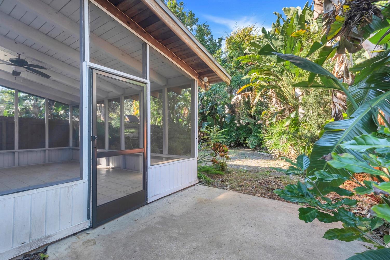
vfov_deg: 73.6
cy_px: 135
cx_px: 191
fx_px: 173
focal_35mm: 16
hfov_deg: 96.8
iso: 250
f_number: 9
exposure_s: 1/5
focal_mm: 10
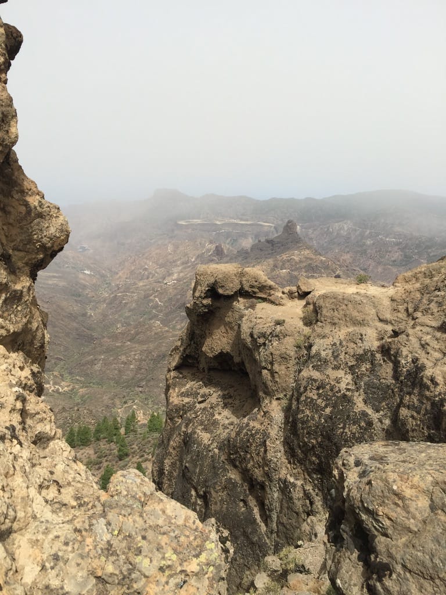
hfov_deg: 48.2
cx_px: 223
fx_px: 498
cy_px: 298
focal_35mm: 29
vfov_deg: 61.7
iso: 32
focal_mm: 4.15
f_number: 2.2
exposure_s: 1/1980
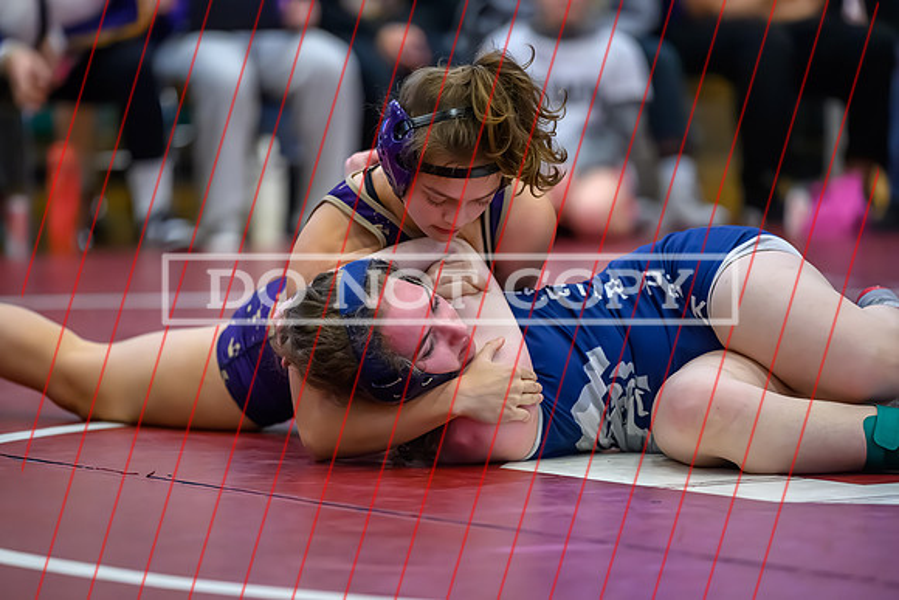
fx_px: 4995
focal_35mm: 200
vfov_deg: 6.9
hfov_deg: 10.3
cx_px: 450
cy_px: 300
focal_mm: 200
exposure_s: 1/640
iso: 10000
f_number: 2.8
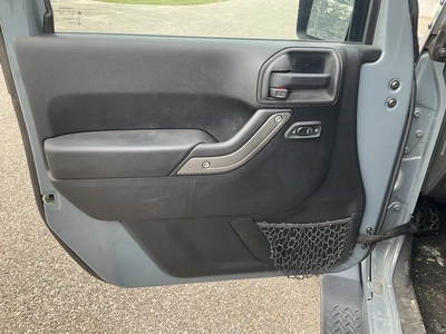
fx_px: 374
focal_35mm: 29
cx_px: 223
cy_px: 167
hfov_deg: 61.7
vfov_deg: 48.2
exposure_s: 1/122
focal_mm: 3
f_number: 1.8
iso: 20
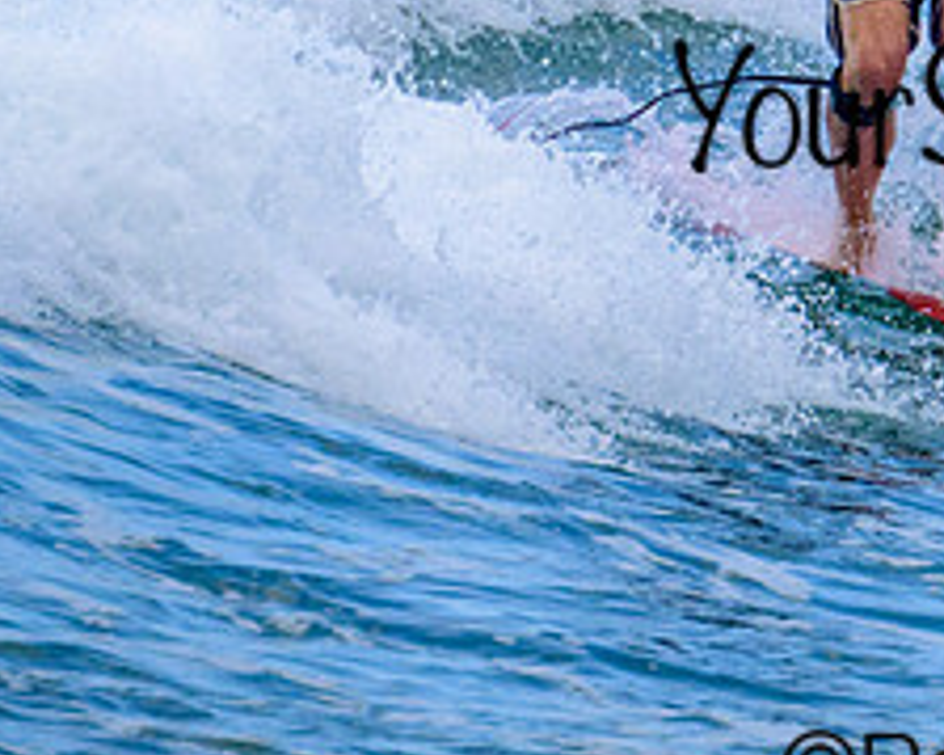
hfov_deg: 0.7
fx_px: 73866
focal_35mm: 2645
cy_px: -60
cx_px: 992
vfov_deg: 0.6
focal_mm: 800
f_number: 13
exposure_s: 1/1250
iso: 1400
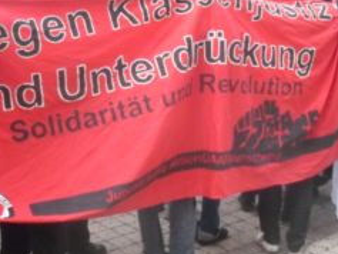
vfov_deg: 24.8
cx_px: 124
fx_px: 576
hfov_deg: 32.5
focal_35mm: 59
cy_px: 98
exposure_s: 1/90
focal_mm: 6.3
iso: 800
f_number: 8.4
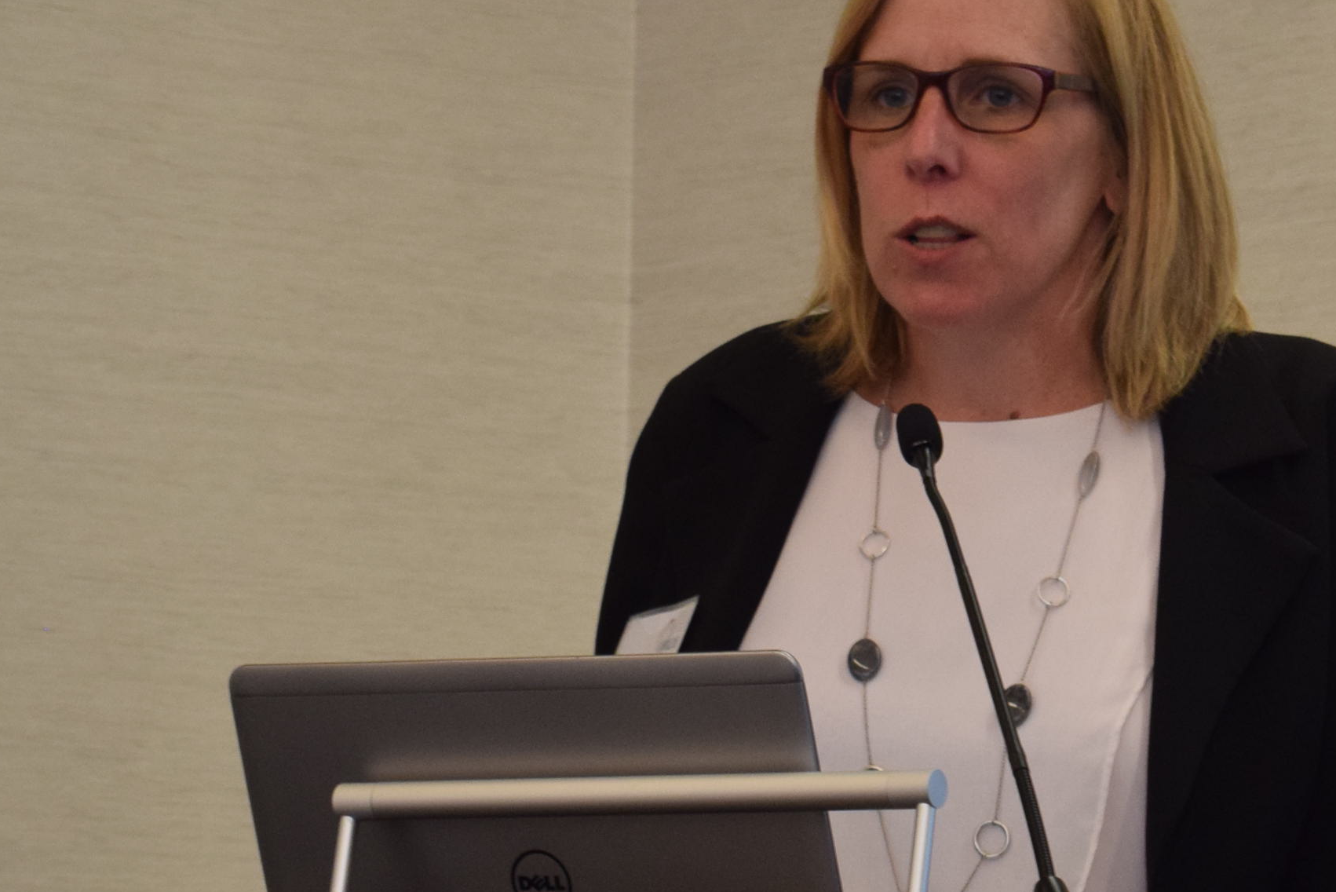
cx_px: 951
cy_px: 291
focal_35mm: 206
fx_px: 7647
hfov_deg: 10.0
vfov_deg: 6.7
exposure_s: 1/60
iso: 800
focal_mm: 52
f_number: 5.6
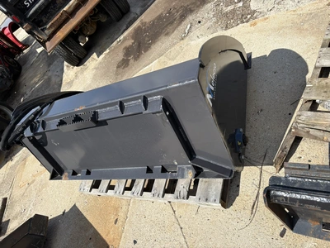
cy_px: 124
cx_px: 165
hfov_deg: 67.3
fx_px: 248
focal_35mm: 26
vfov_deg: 53.1
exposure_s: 1/3279
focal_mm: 5.96
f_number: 1.6
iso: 50
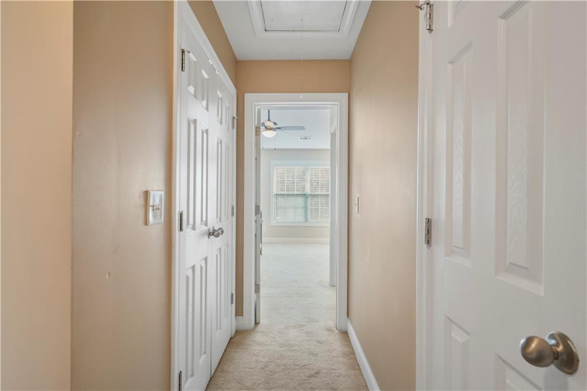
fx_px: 310
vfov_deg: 64.5
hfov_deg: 86.9
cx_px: 294
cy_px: 196
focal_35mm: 19
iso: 320
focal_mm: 19
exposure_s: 1/2.5
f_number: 8
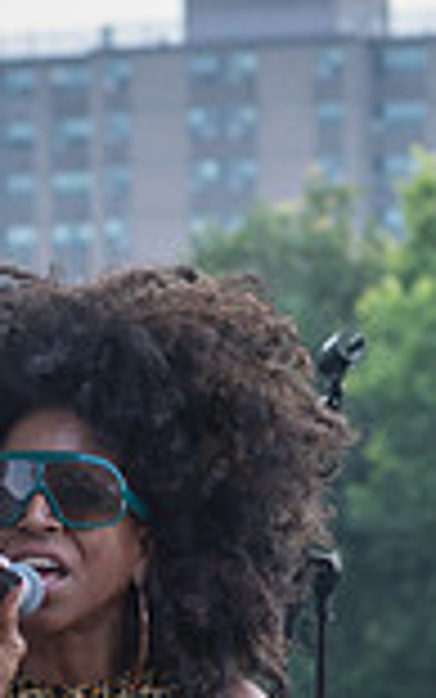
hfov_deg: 3.7
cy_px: 821
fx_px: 6743
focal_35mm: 355
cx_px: 369
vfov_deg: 5.9
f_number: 4.5
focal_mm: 80
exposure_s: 1/125
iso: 200
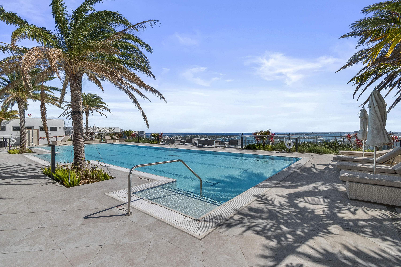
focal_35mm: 15
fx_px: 167
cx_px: 200
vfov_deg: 77.3
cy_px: 134
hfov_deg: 100.4
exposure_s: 1/4000
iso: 400
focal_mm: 10
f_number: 8
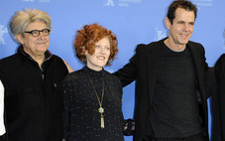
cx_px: 144
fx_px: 619
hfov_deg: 20.5
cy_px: 94
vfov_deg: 12.9
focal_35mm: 101
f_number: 5
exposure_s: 1/250
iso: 1600
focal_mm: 50
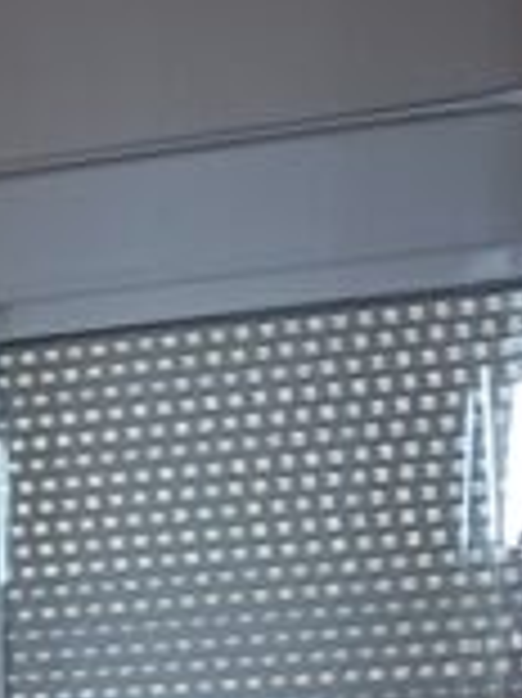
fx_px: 3201
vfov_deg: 11.8
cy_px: 1108
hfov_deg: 7.8
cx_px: -1174
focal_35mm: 159
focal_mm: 5.27
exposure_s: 1/16.7
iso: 2109
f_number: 1.7
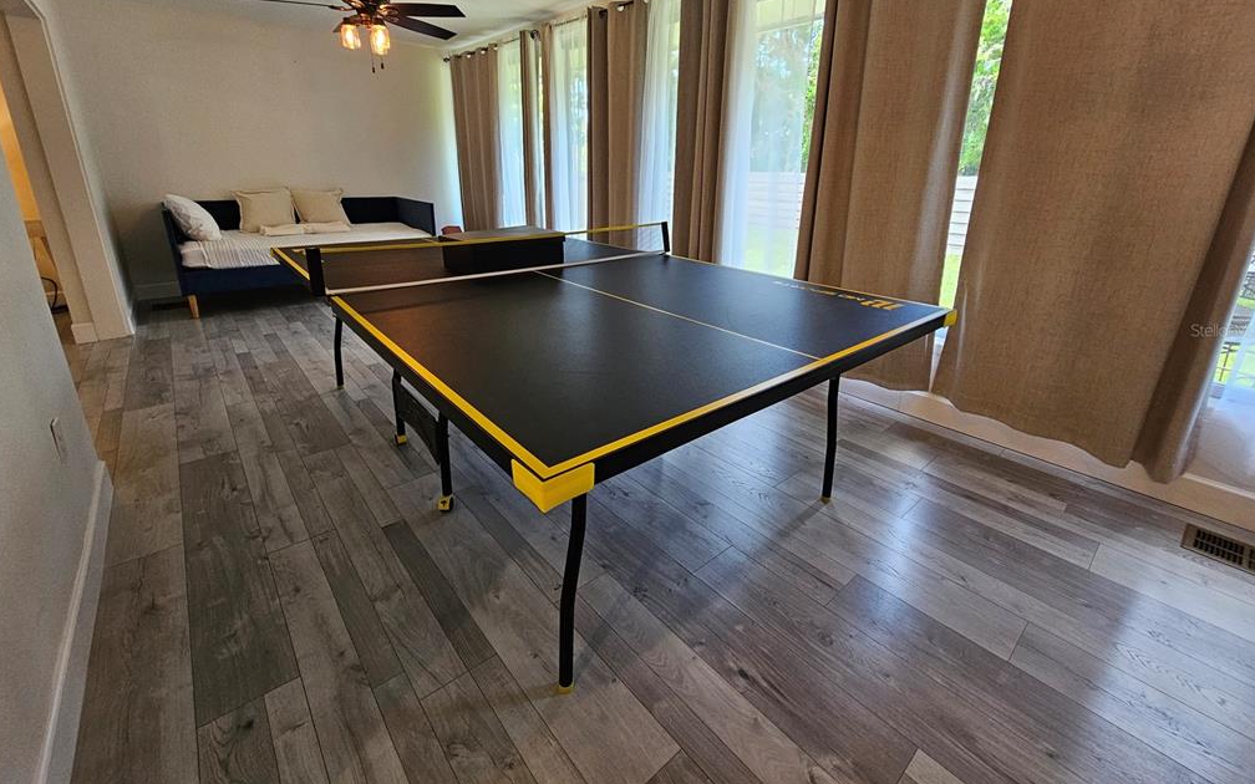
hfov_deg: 105.3
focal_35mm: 14
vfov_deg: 78.1
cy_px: 330
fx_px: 479
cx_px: 629
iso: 320
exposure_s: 1/60
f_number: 2.2
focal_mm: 2.2
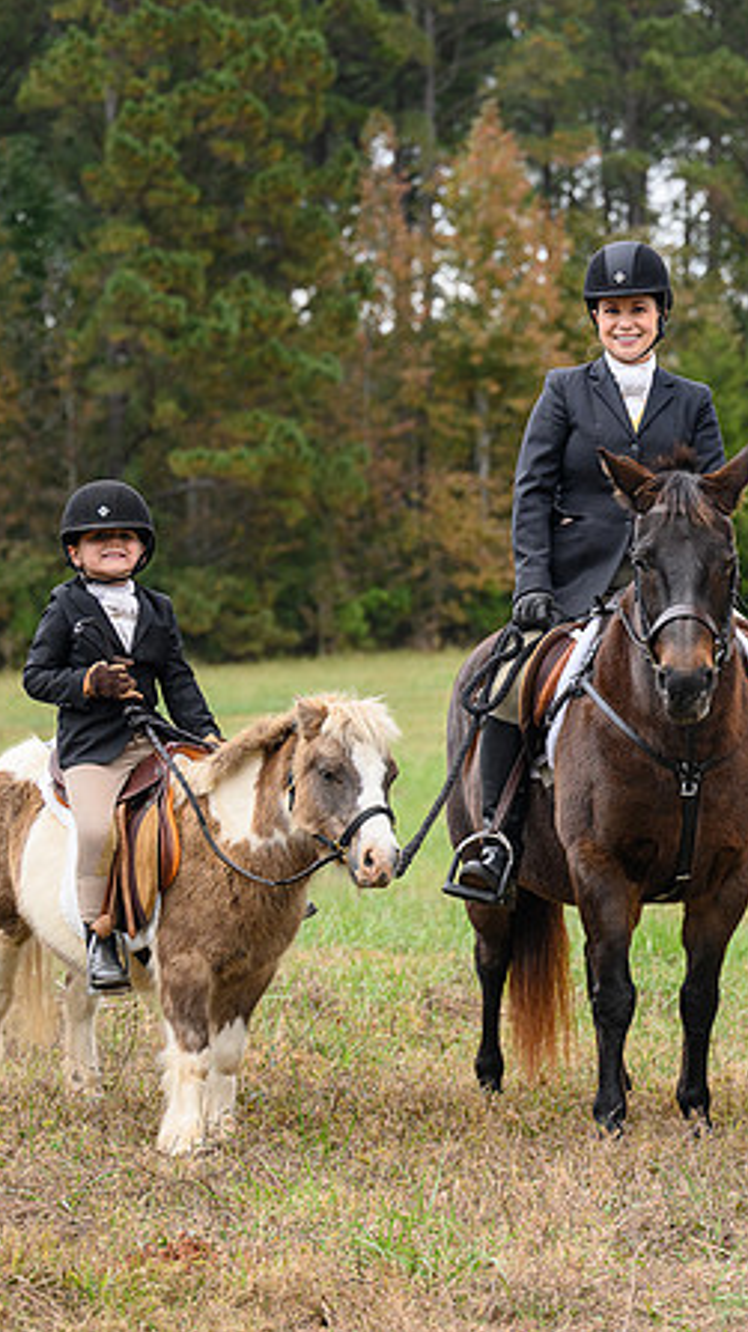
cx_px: 810
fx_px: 4449
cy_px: 757
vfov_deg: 17.0
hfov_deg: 9.5
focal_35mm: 126
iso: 500
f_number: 3.2
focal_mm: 70
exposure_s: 1/640
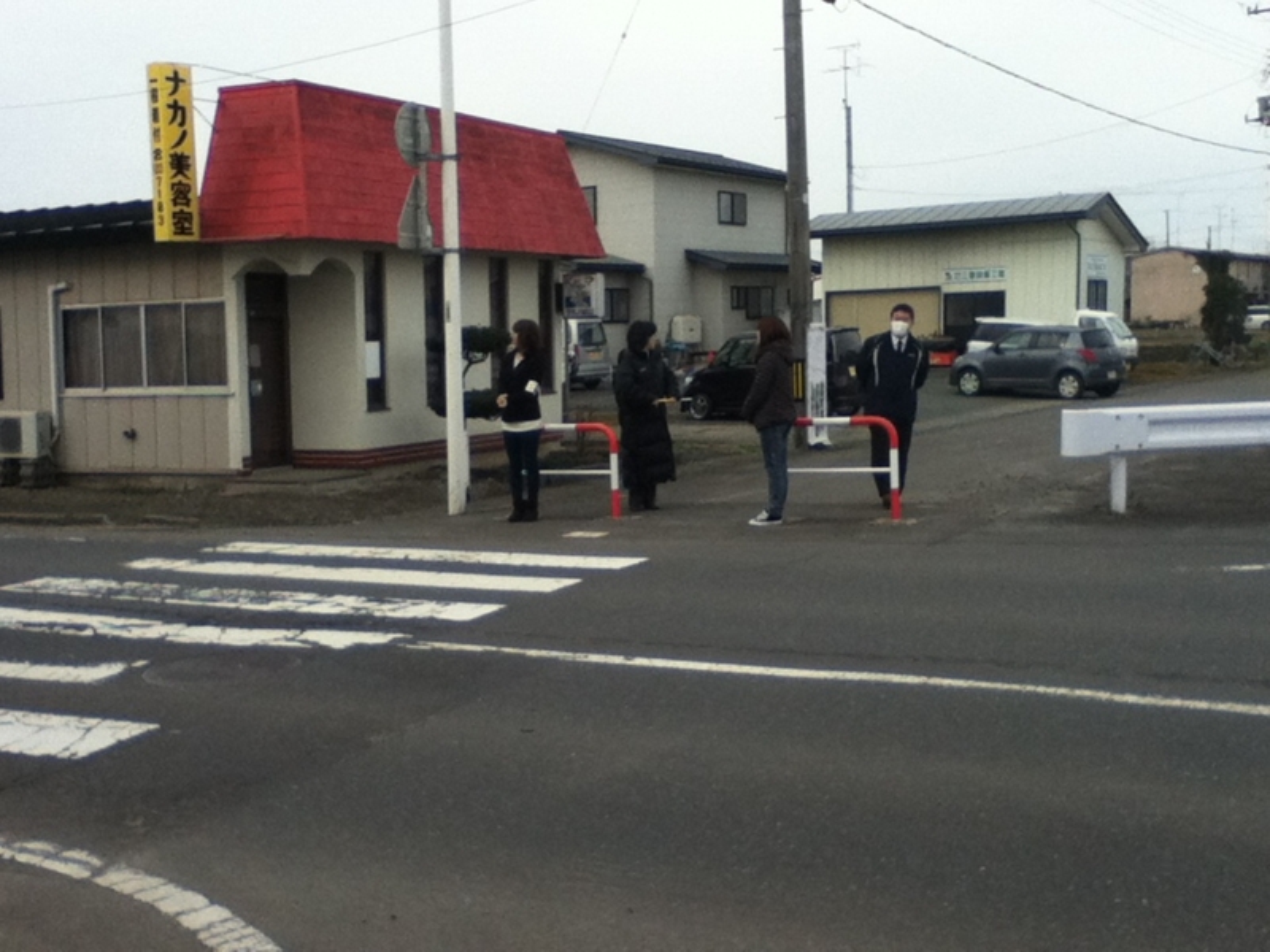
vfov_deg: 44.2
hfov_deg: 56.8
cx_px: 635
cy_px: 476
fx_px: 1174
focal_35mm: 32
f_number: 2.4
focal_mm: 3.85
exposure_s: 1/741
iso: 80
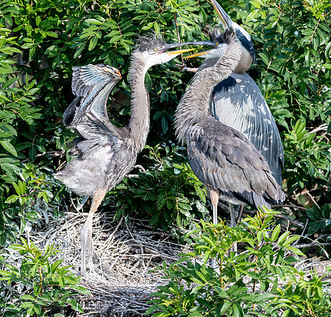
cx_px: 93
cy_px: 158
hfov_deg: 2.4
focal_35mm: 748
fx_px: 7926
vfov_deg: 2.3
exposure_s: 1/2000
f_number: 4
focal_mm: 600
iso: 640
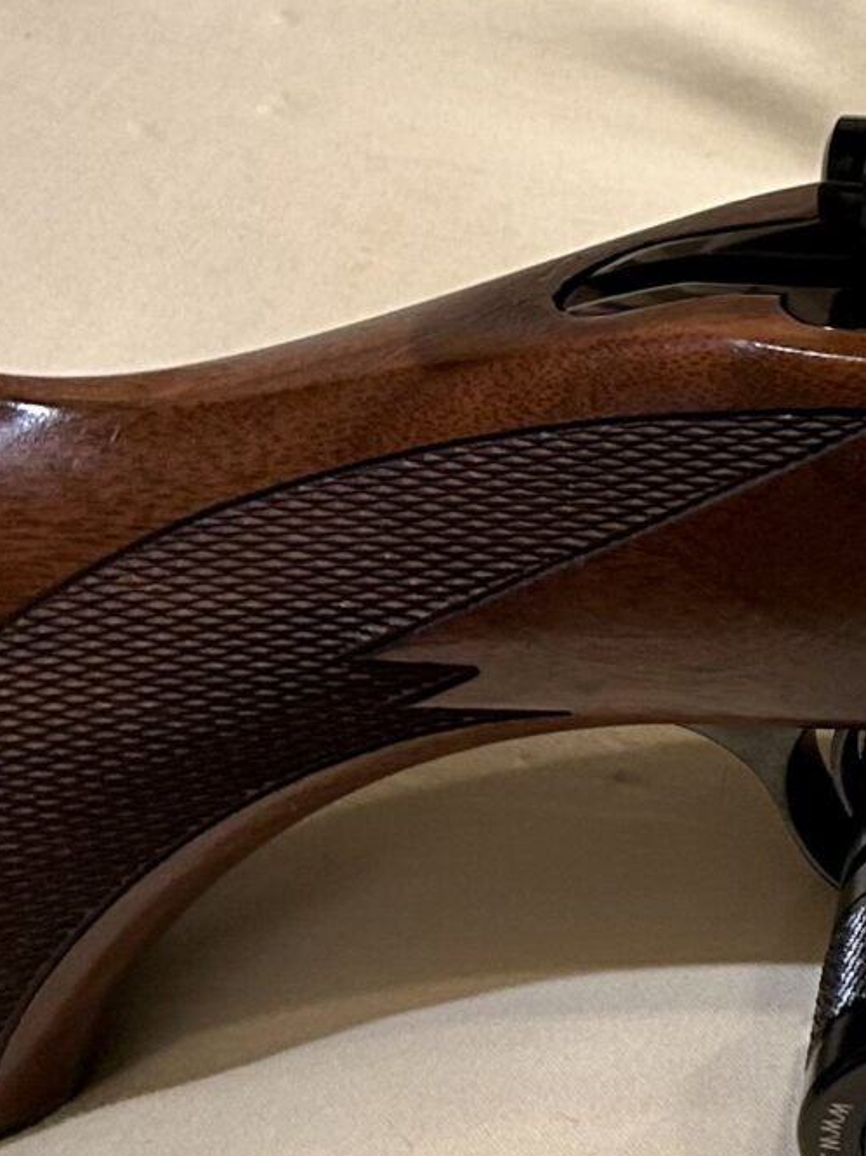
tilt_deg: -42.7
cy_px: 125
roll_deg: +0.9
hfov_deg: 12.4
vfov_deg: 19.3
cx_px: 1921
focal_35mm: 100
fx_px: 3338
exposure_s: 1/60
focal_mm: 5.7
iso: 125
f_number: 1.5
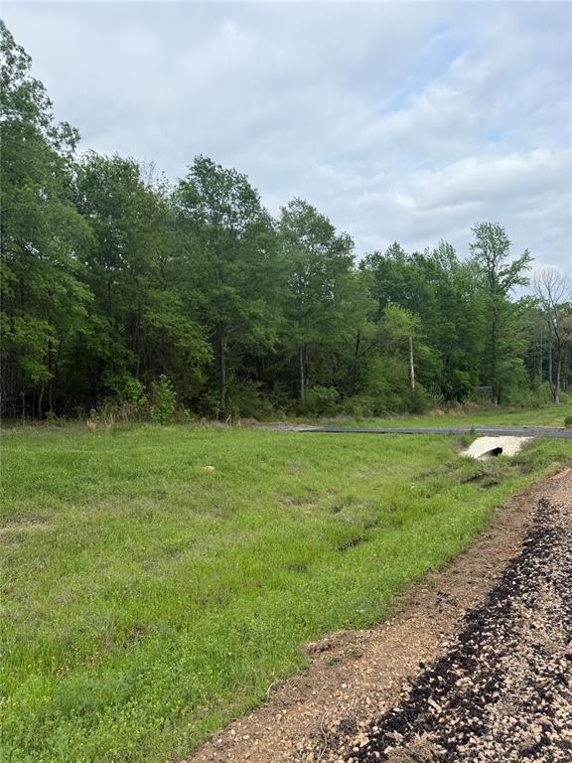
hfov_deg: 56.8
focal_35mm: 24
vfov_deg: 71.6
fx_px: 529
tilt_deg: +0.3
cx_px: 286
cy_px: 382
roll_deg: +0.7
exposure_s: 1/2232
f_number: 1.78
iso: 80
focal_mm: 6.76
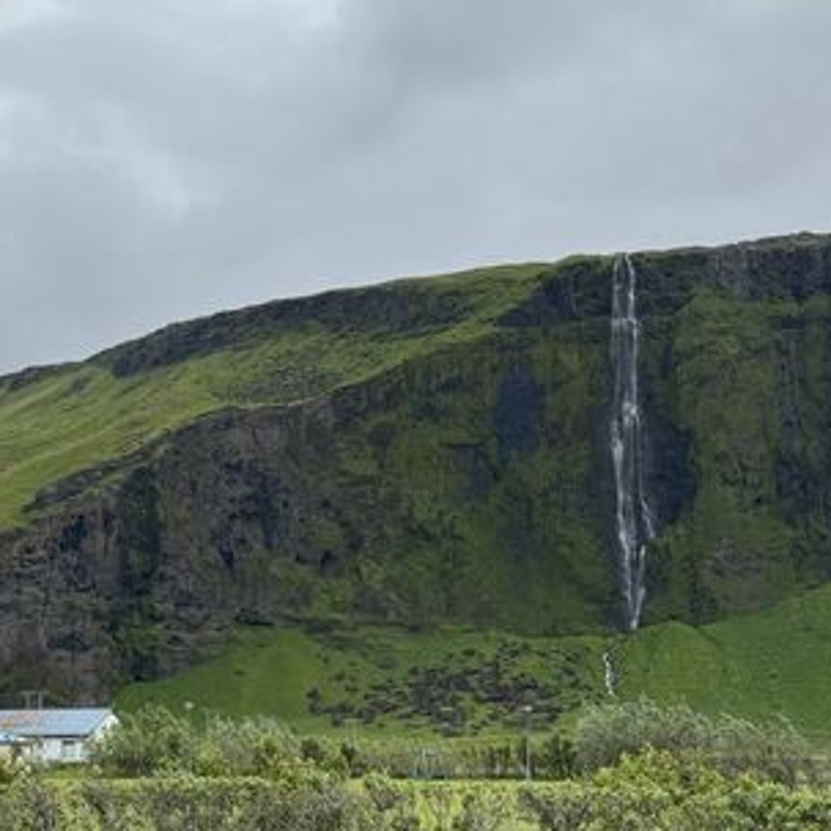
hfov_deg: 24.6
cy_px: 481
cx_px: 304
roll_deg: +0.1
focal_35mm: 70
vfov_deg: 24.6
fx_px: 1901
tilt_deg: +7.7
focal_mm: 6.76
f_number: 1.78
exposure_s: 1/3257
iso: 64
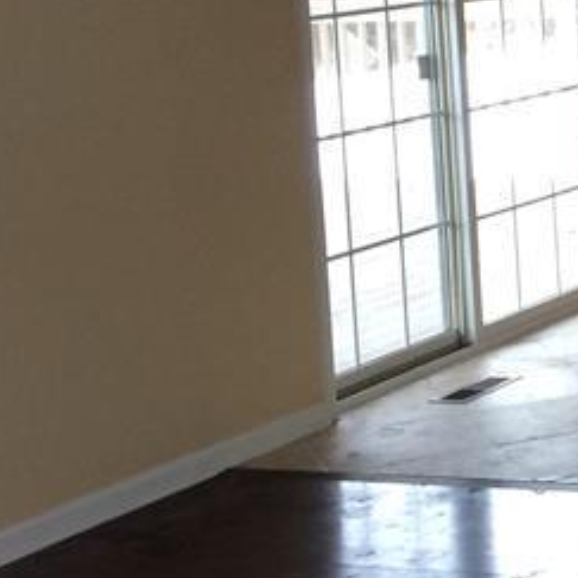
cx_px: 1051
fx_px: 2040
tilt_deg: -7.5
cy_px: 21
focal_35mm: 108
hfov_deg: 14.2
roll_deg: +2.4
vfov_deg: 15.9
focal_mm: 4.15
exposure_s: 1/30
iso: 80
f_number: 2.2
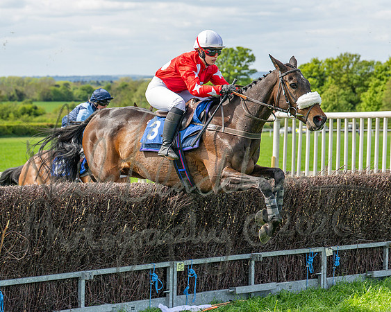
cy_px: 163
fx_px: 1508
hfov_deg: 14.8
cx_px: 167
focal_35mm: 130
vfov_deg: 11.8
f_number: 4
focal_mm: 70
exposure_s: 1/1600
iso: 400
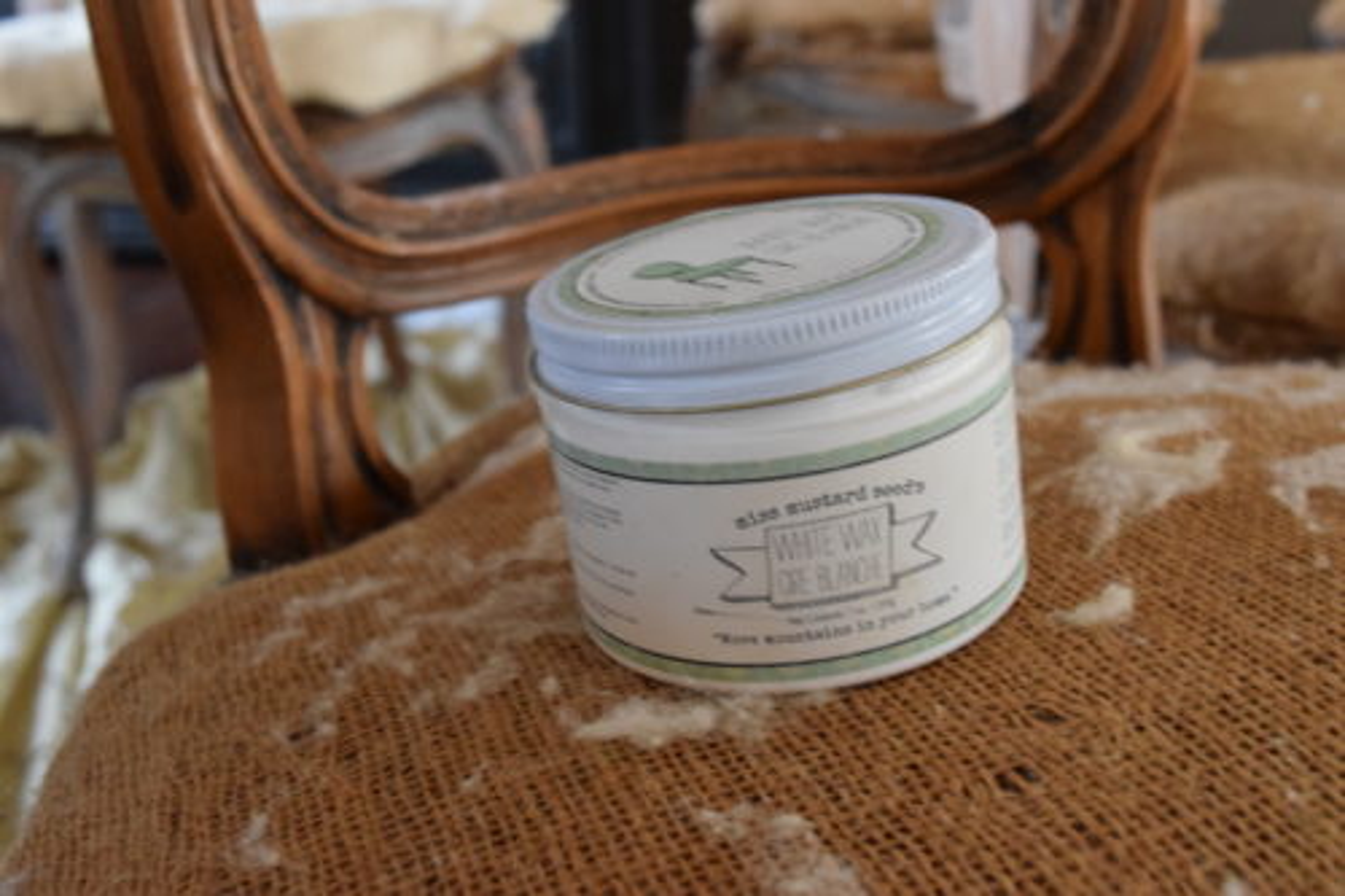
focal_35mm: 42
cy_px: 448
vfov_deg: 31.9
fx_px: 1569
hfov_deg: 46.4
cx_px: 672
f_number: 7.1
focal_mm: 28
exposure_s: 1/25
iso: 3200
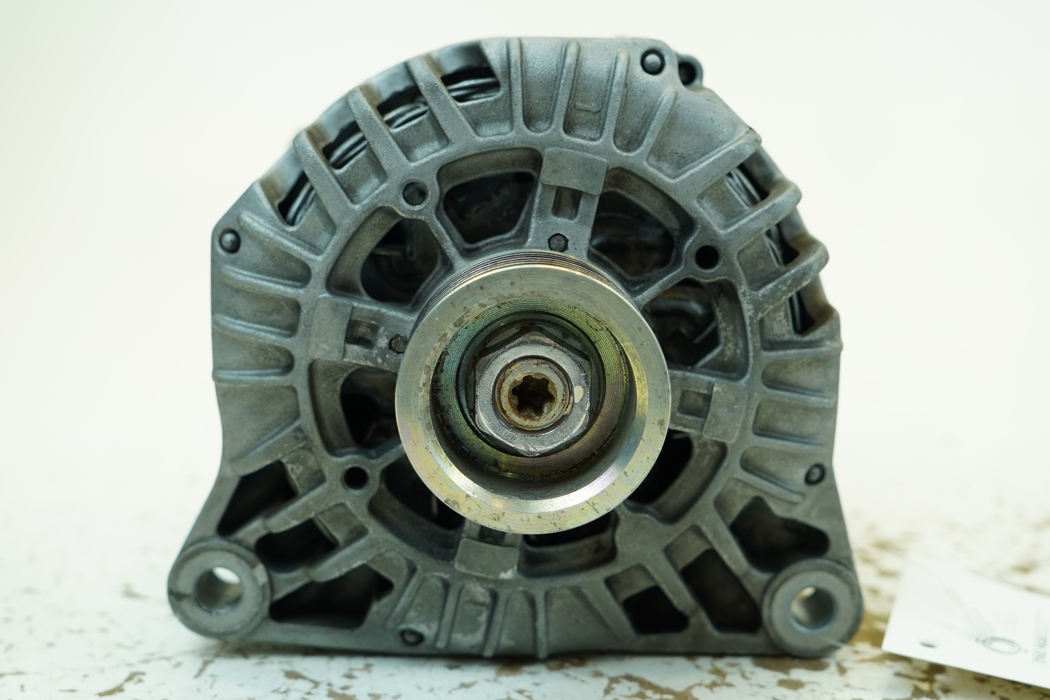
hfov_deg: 41.1
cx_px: 525
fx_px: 1400
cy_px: 350
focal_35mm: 48
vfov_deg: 28.1
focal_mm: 32
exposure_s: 1/60
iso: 160
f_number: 4
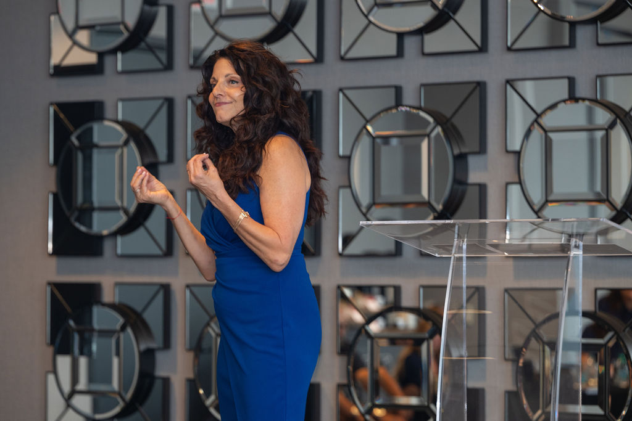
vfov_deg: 9.9
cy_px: 200
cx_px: 315
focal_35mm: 138
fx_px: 2428
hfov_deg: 14.8
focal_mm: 130
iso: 1000
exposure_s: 1/200
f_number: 4
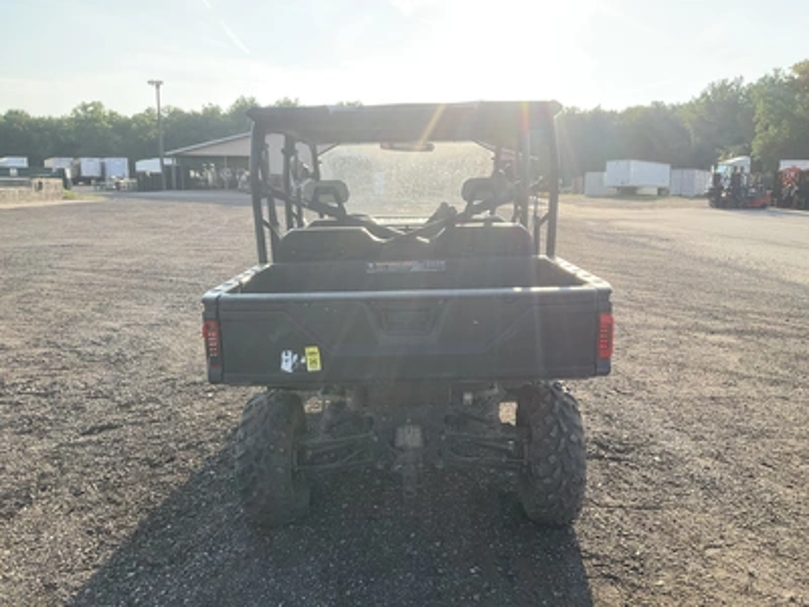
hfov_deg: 61.7
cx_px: 404
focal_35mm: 29
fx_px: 678
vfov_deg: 48.2
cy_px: 304
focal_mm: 3
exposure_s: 1/1035
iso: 25
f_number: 1.8
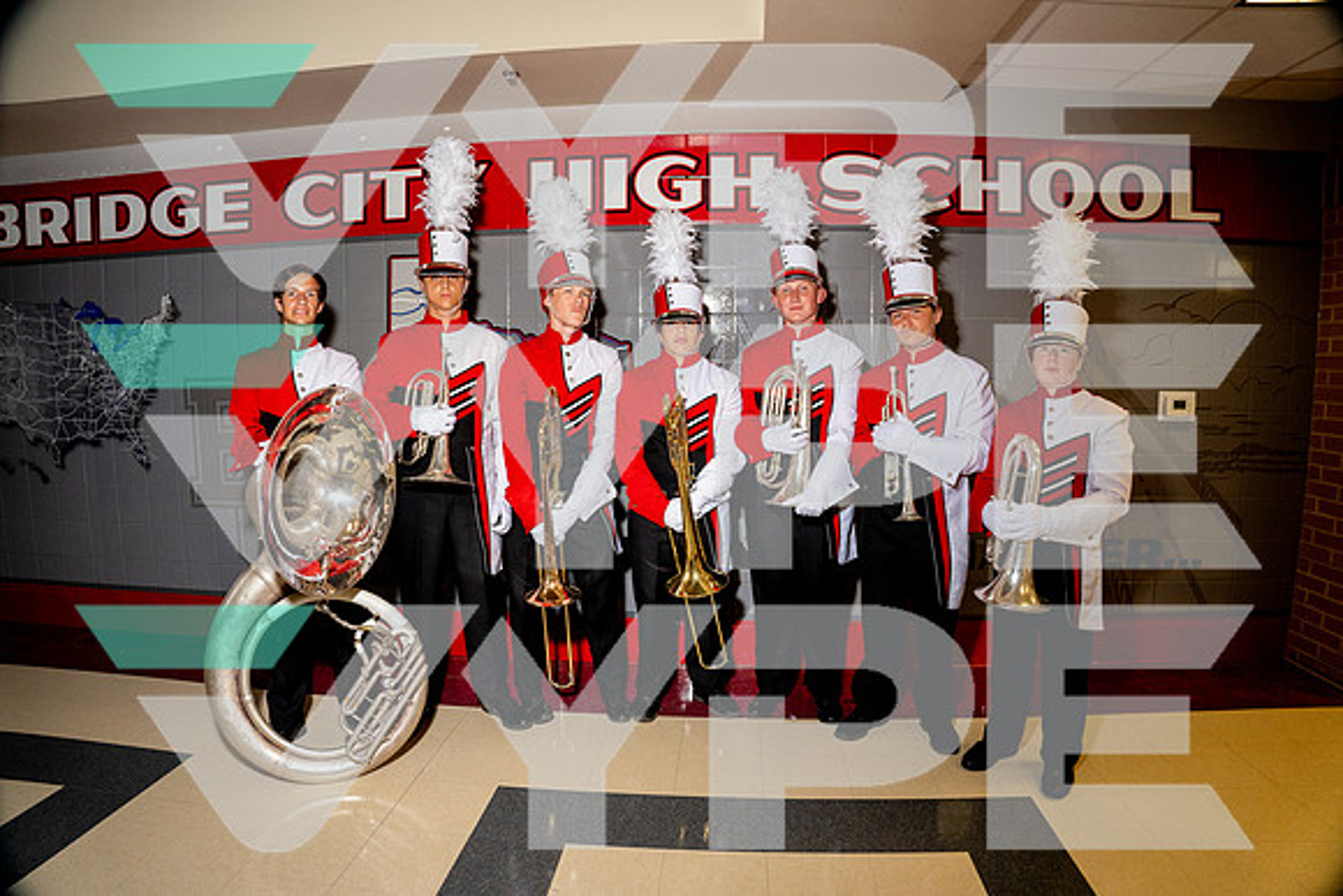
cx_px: 672
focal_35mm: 20
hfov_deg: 84.0
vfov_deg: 62.0
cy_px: 448
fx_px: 746
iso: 2000
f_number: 7.1
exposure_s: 1/250
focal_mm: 20
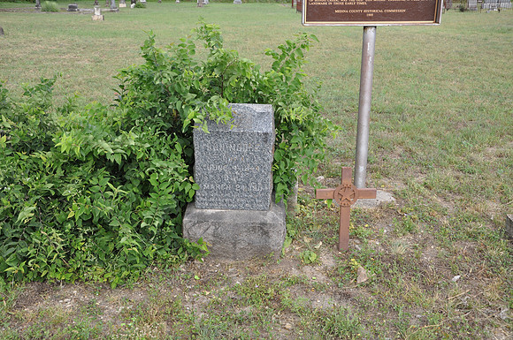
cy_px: 170
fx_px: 555
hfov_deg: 49.6
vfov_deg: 34.1
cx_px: 256
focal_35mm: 39
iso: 200
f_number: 7.1
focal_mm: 26
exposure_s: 1/50
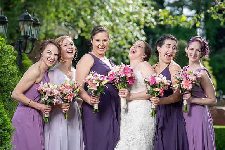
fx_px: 1071
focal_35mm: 171
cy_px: 87
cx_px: 115
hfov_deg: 12.0
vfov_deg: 8.0
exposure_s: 1/200
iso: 50
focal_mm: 140
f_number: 4
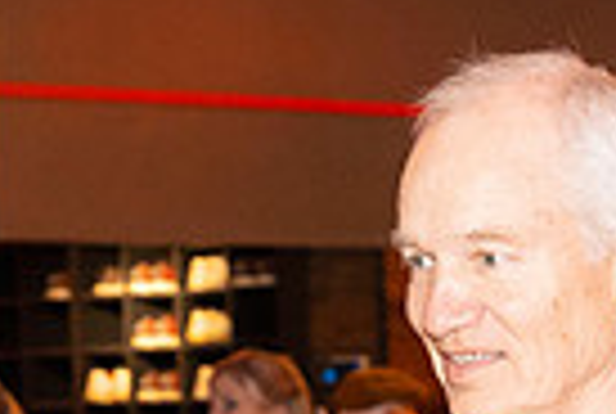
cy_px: 772
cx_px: 535
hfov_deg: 7.6
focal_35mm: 270
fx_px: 4630
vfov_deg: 5.0
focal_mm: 64
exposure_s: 1/100
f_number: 5.6
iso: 2000
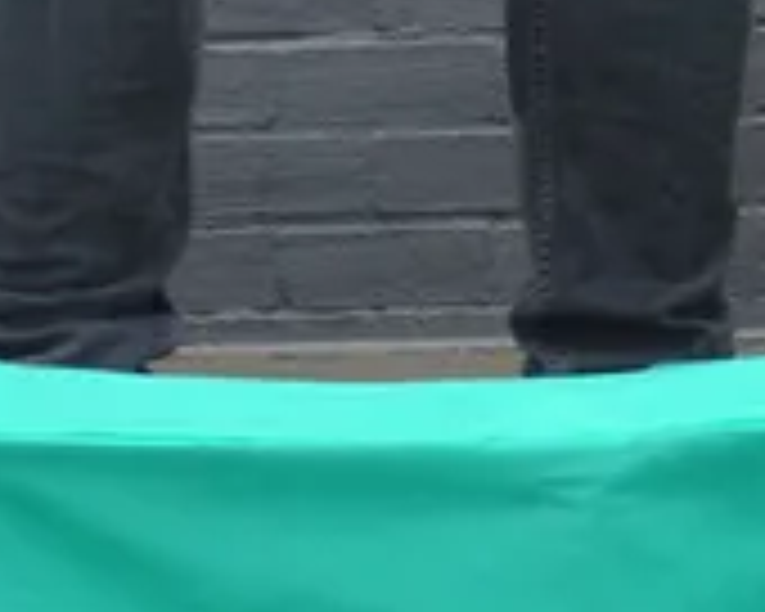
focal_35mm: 259
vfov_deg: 5.7
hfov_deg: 7.5
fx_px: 5864
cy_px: -986
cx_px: 270
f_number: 4
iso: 400
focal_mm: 22
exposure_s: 1/60
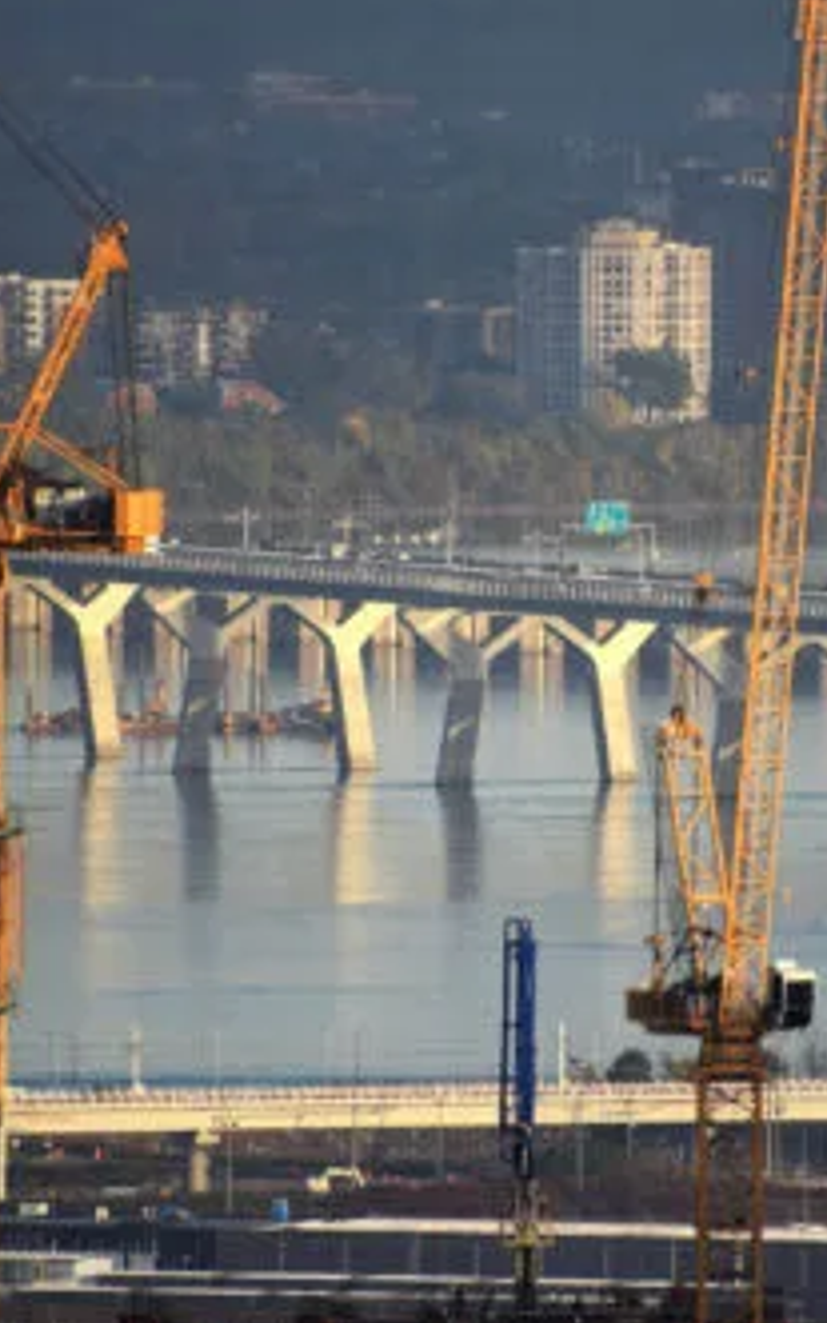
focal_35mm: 1108
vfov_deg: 1.9
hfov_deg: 1.2
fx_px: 39939
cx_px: 559
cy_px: 584
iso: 400
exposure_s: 1/1000
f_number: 6.3
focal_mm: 400
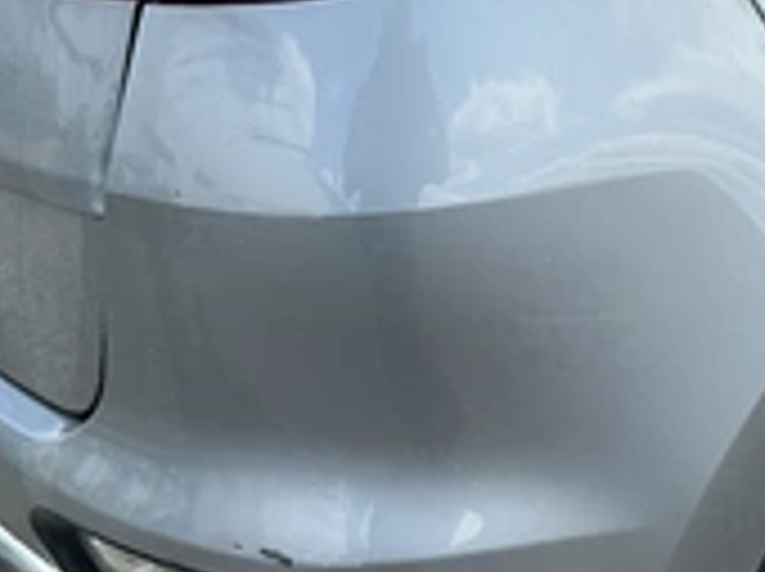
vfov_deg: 22.2
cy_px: 288
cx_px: 706
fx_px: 1457
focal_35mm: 66
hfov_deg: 28.2
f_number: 1.8
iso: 25
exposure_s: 1/683
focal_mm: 3
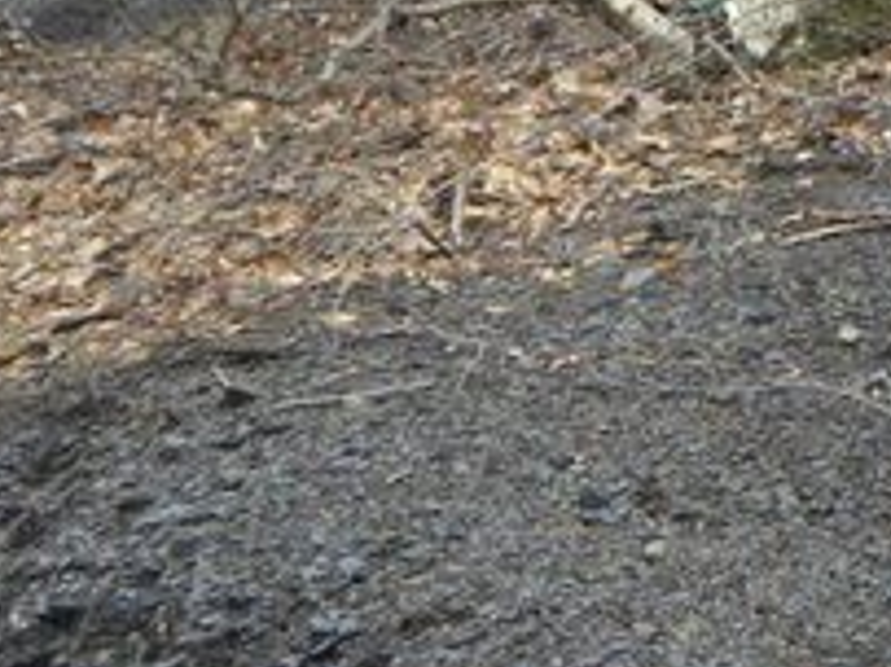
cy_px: 31
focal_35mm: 268
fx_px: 6894
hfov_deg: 7.3
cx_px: 1093
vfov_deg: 5.5
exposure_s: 1/66.6
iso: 167
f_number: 4
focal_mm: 15.1
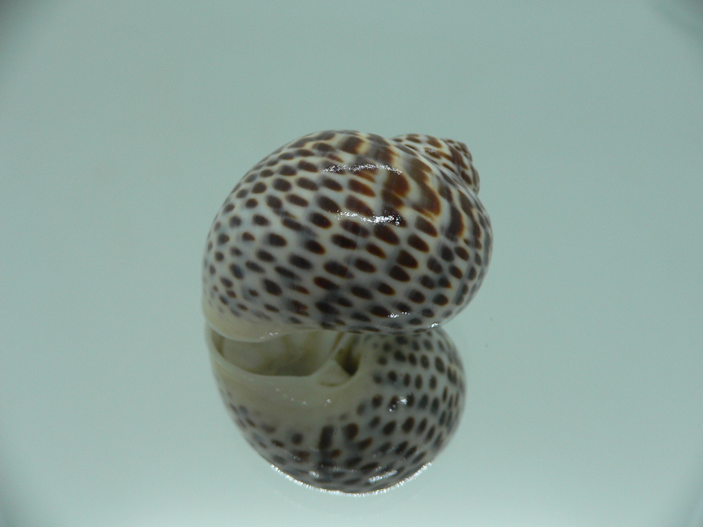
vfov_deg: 40.7
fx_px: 711
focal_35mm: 35
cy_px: 264
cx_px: 352
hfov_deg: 52.6
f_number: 2.8
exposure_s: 1/60
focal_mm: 4.6
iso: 100
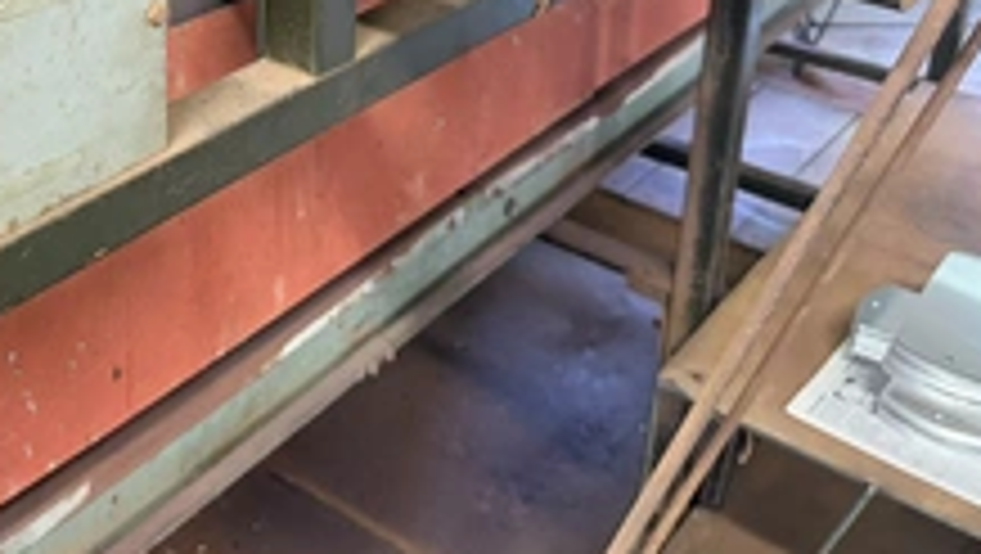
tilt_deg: -20.0
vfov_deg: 23.1
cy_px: -90
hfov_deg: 41.3
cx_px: 220
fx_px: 1250
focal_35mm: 48
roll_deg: -1.1
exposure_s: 1/60
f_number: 1.78
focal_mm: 6.76
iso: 800
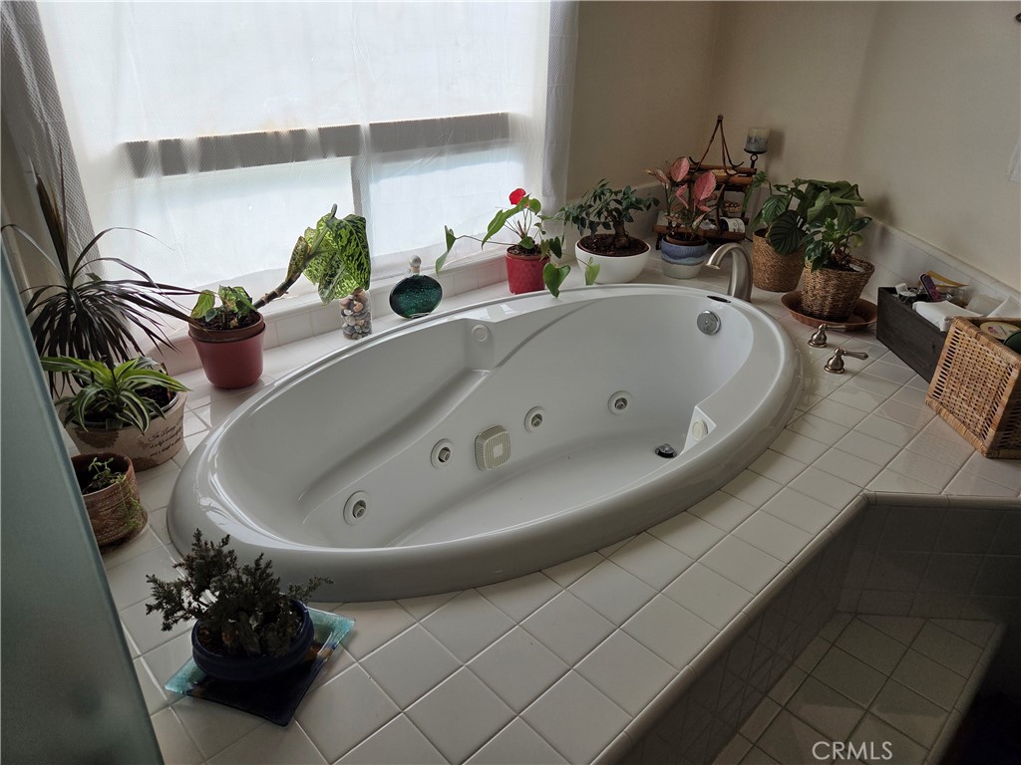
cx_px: 510
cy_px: 382
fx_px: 678
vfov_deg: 58.9
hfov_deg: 73.9
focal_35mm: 23
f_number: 1.8
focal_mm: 5.4
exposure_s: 1/2252
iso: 80
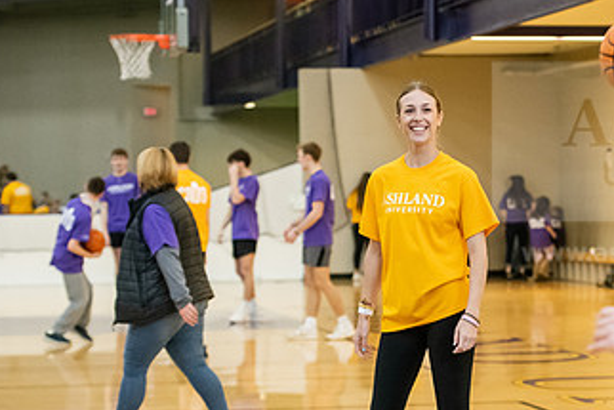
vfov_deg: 10.9
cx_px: 435
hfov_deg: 16.2
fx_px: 2150
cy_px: 293
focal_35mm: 126
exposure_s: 1/200
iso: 5000
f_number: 3.2
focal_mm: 70
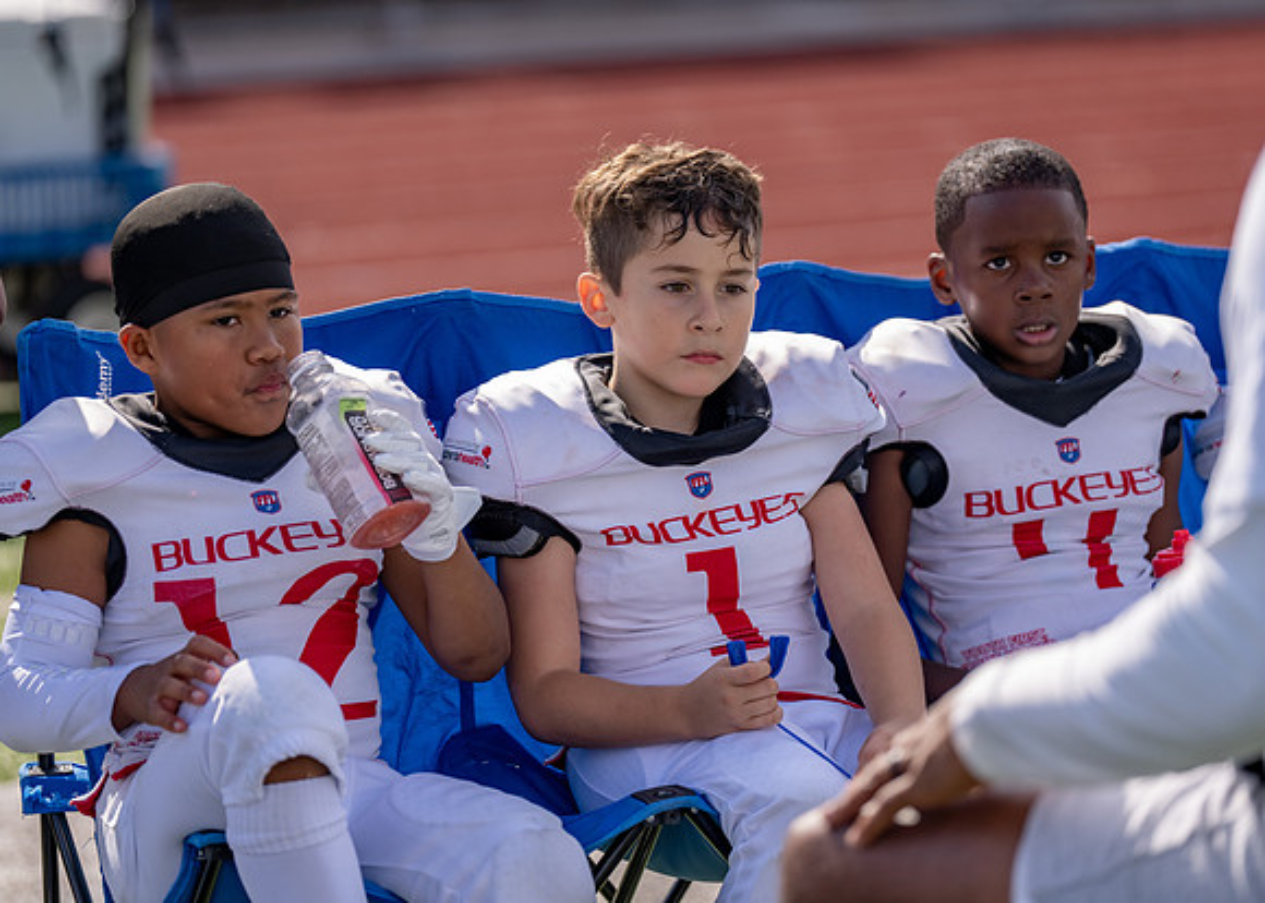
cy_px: 452
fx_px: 5420
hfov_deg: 13.3
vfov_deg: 9.5
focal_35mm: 151
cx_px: 632
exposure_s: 1/2500
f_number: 2.8
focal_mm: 144
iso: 160
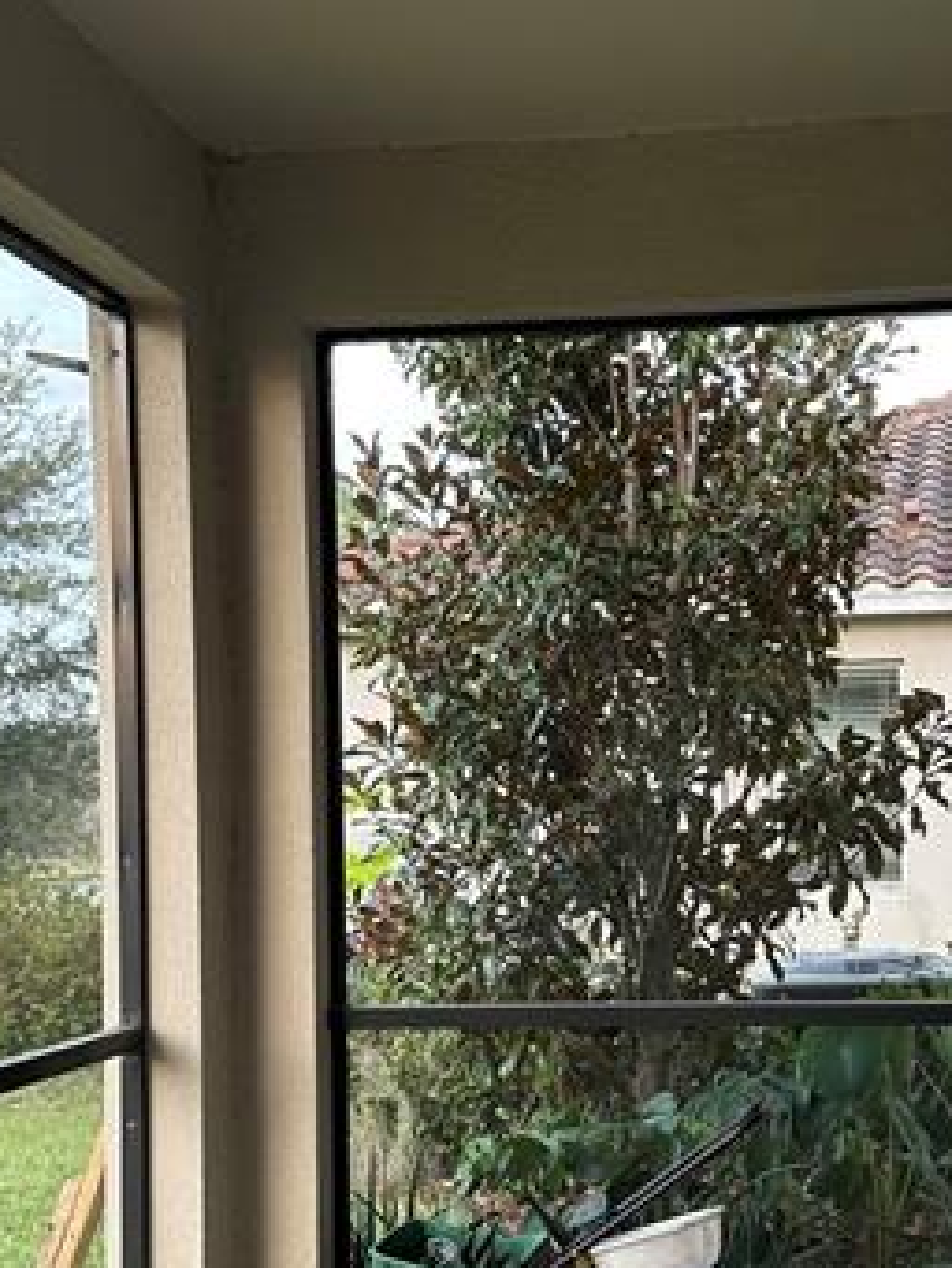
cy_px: 762
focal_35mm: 54
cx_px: 673
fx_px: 1979
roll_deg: +0.5
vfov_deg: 35.4
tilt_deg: +1.9
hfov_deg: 26.8
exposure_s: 1/121
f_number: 1.78
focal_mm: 6.86
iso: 80
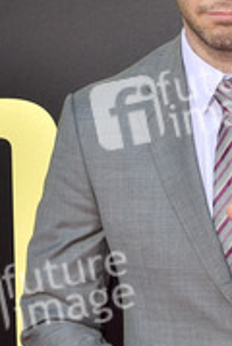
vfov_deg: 13.1
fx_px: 1502
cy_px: 201
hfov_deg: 8.8
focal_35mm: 156
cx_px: 246
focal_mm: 70
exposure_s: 1/320
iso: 500
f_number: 6.3
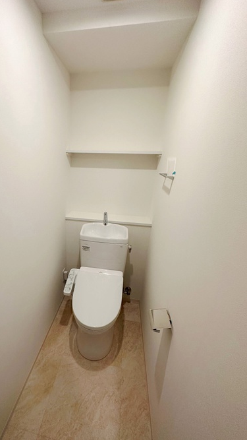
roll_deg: -1.4
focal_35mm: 16
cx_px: 85
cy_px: 228
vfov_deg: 99.3
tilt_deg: -20.5
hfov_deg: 65.5
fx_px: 186
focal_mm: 2.22
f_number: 2.2
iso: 200
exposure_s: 1/120
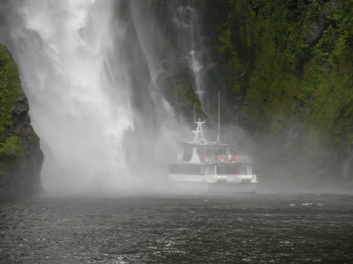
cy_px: 132
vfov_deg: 6.1
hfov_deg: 8.1
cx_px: 176
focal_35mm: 244
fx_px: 2488
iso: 64
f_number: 5
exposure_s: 1/128
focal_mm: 43.1
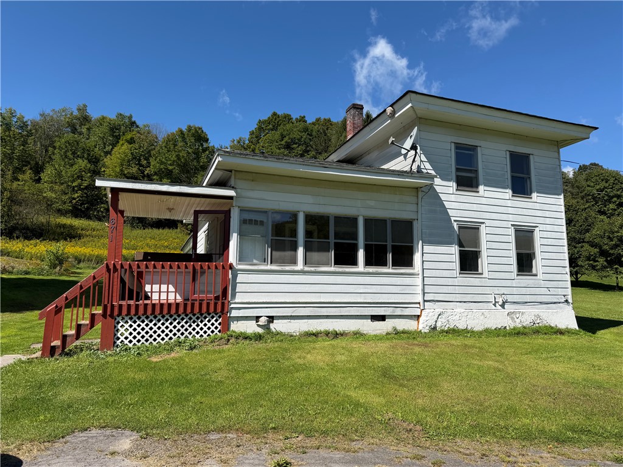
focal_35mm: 24
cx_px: 312
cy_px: 234
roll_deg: +0.2
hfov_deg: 71.6
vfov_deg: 56.8
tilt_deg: +8.1
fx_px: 432
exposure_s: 1/4673
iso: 80
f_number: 1.78
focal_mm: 6.76
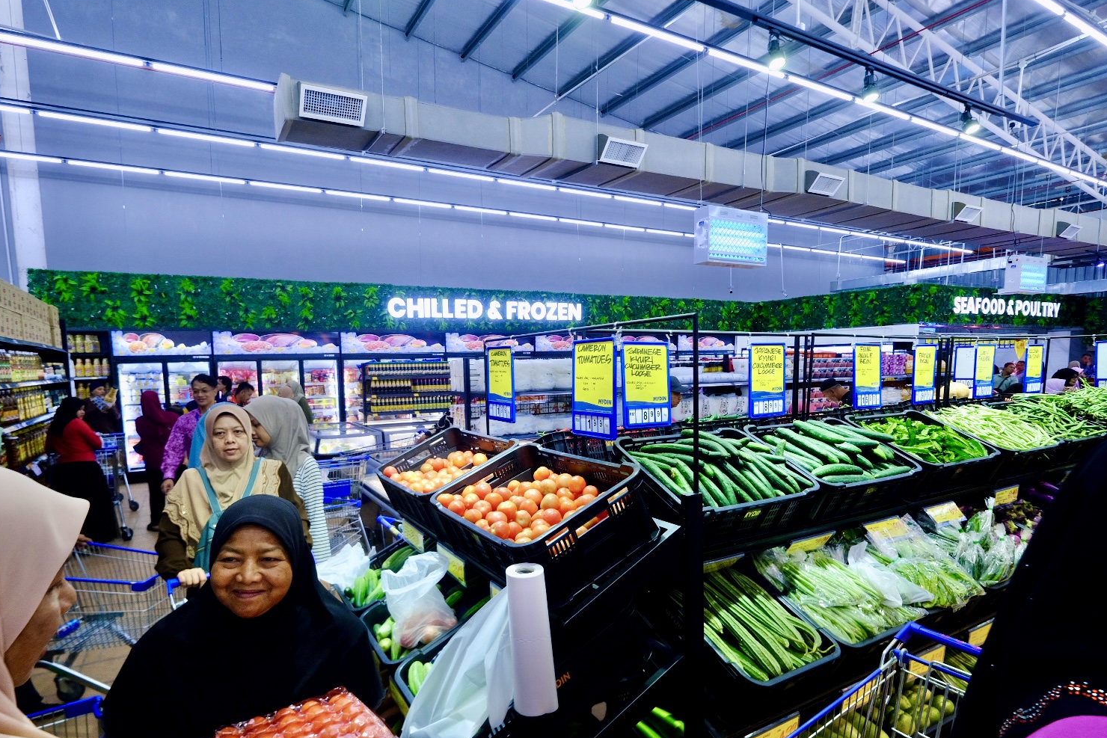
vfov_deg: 67.0
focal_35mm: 18
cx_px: 500
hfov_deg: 89.7
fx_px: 554
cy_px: 425
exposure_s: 1/100
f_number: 4
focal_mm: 10
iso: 800
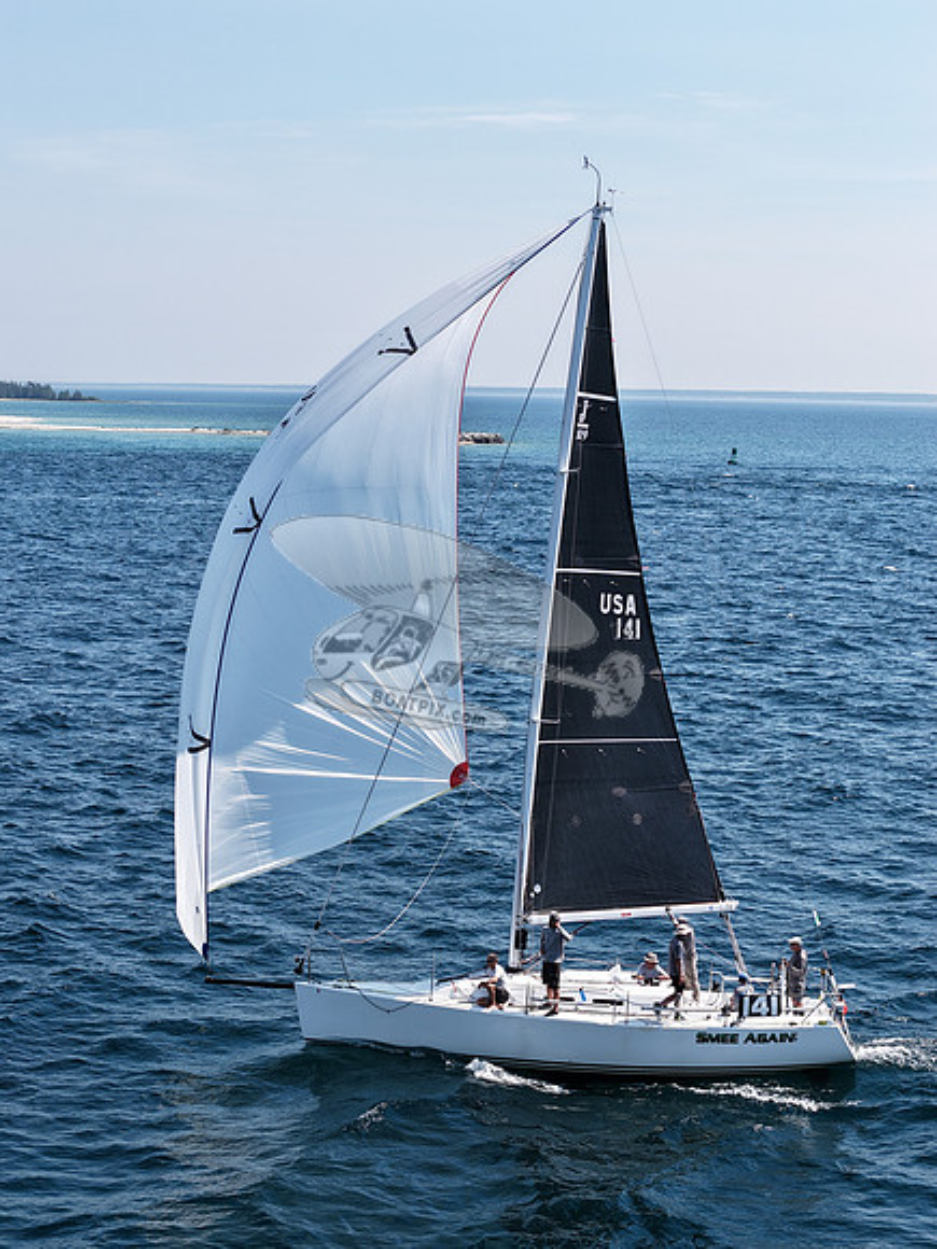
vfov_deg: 27.8
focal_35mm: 70
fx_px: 2526
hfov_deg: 21.0
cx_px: 468
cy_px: 624
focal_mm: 19.35
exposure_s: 1/1000
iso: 100
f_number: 2.8
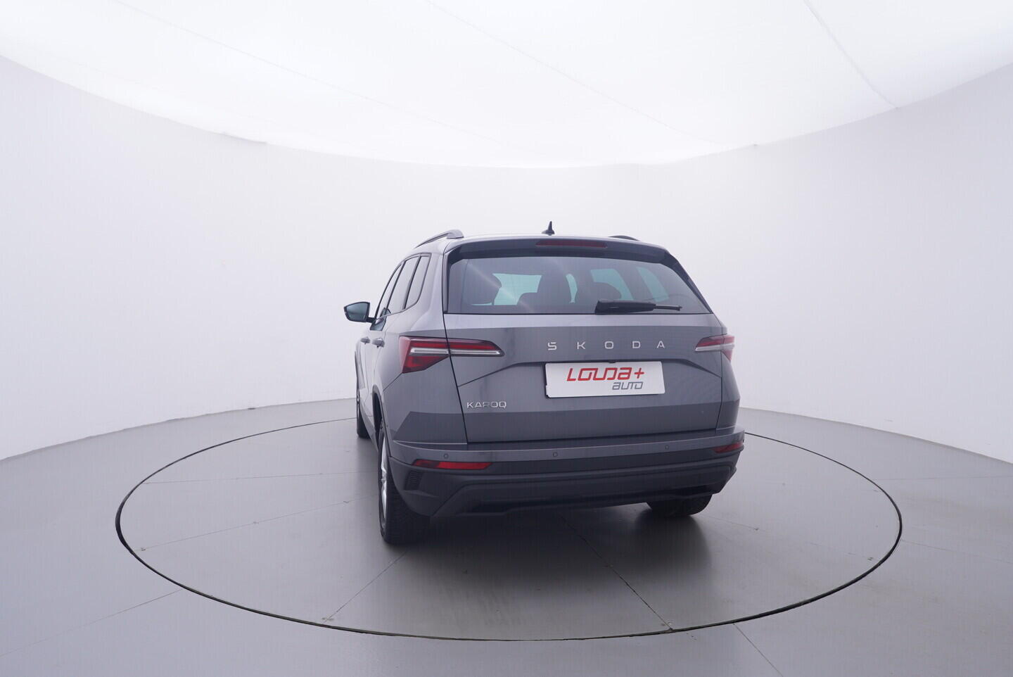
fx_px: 633
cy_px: 338
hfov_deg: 77.3
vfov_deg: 56.2
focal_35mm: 22
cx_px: 506
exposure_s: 1/80
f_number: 5
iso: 200
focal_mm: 15
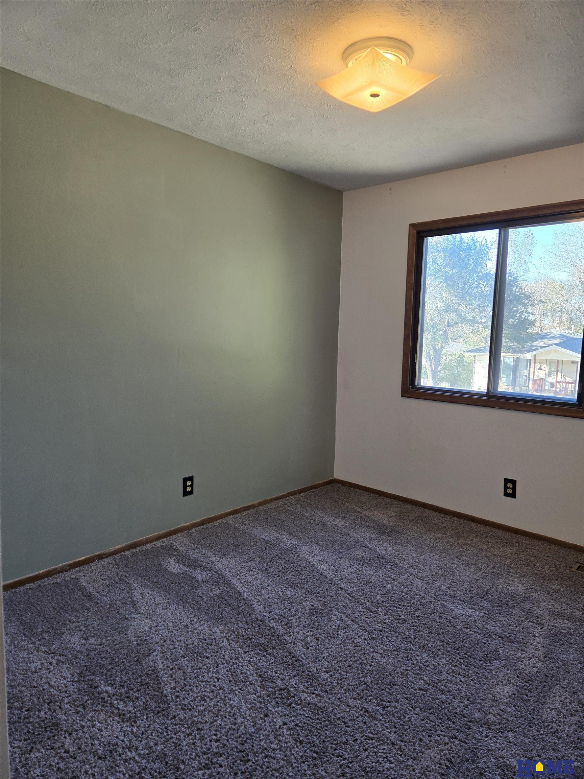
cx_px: 292
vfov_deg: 73.9
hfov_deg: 58.9
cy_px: 390
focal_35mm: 23
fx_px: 517
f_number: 1.8
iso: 80
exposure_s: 1/120
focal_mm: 5.4
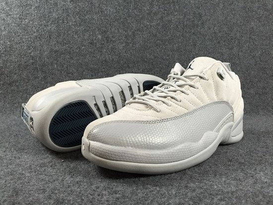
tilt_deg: -8.1
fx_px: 229
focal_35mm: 29
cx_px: 136
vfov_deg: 48.3
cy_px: 102
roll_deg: +0.1
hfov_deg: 61.6
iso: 64
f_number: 2.2
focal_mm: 4.15
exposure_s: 1/33
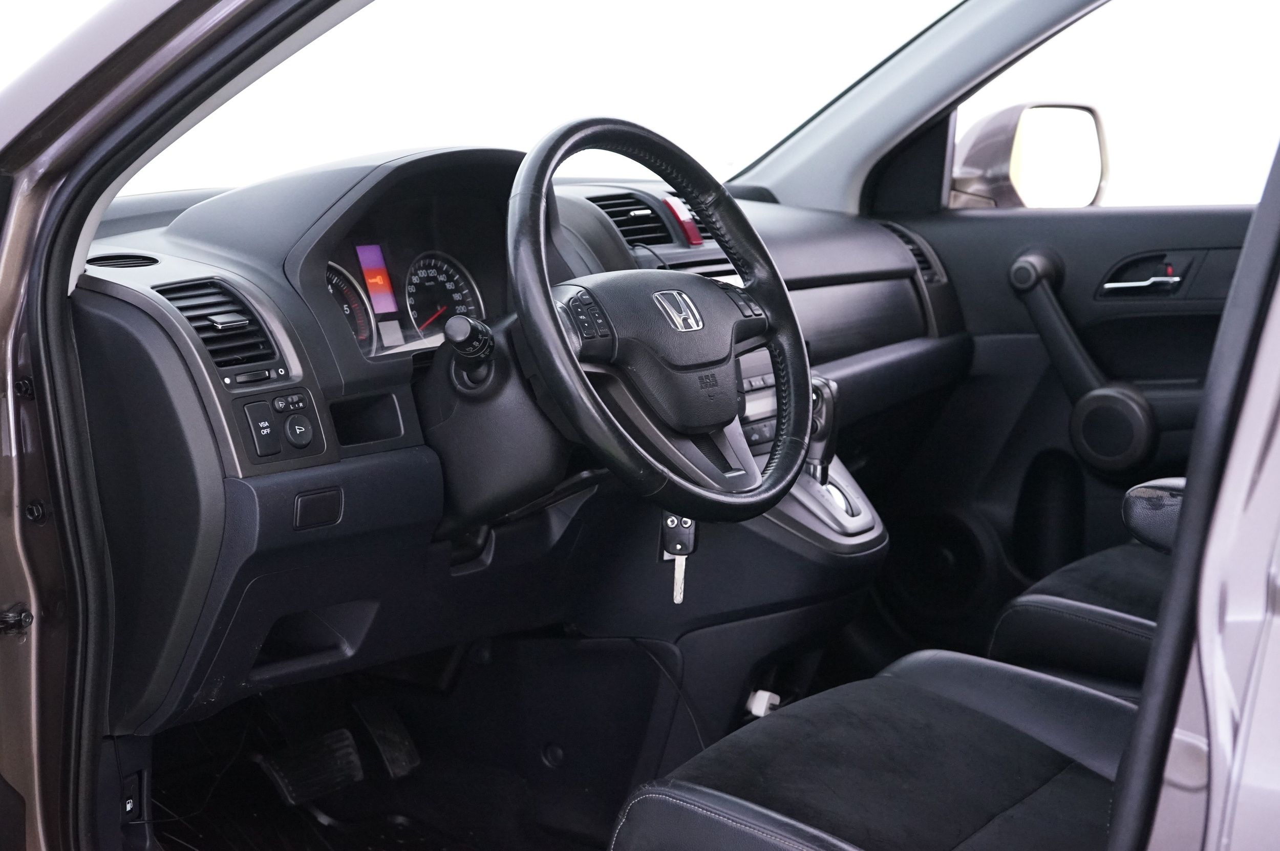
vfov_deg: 25.5
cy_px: 426
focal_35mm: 53
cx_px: 640
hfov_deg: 37.6
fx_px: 1883
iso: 4000
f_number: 6.3
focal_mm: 53
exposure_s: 1/10
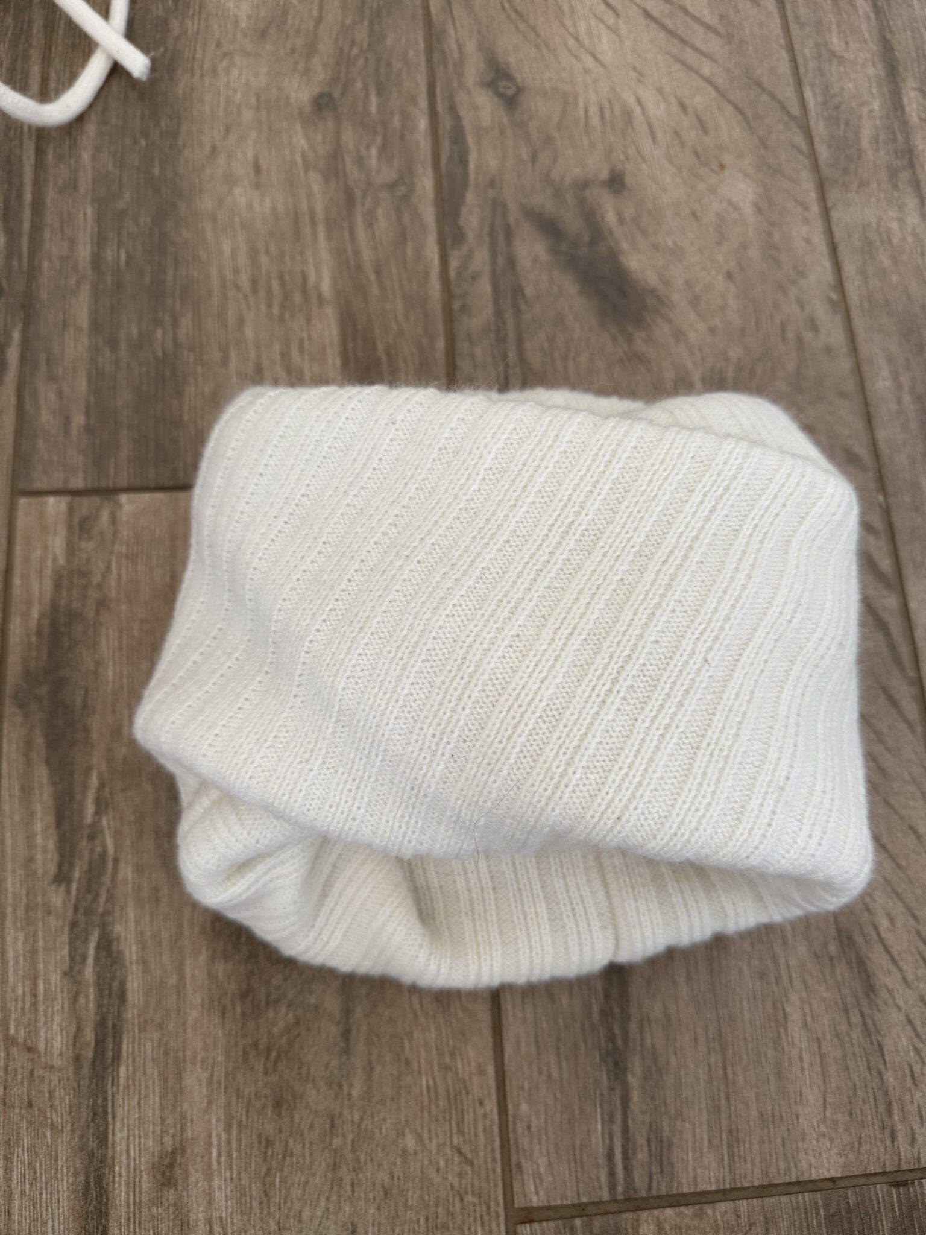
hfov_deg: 56.8
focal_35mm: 24
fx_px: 856
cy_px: 618
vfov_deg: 71.6
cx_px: 463
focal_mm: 6.76
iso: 200
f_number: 1.78
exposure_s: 1/115
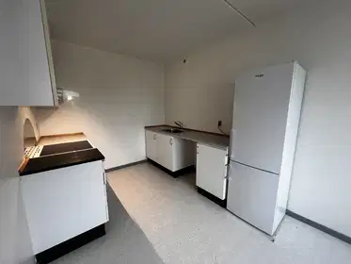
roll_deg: +0.1
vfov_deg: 89.9
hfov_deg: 106.2
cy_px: 132
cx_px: 176
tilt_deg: -9.0
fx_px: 132
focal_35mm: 13
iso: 250
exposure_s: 1/100
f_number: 1.8
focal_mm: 1.57
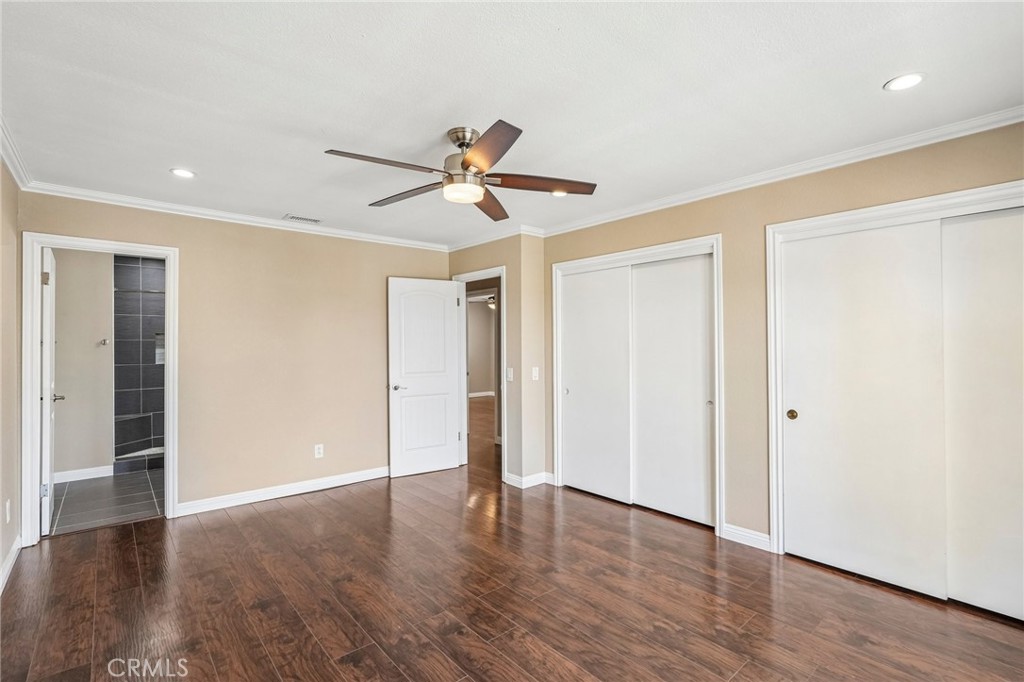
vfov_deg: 70.4
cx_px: 512
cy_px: 341
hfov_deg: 93.3
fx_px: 483
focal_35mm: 17
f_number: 8
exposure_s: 1/30
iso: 640
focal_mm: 17
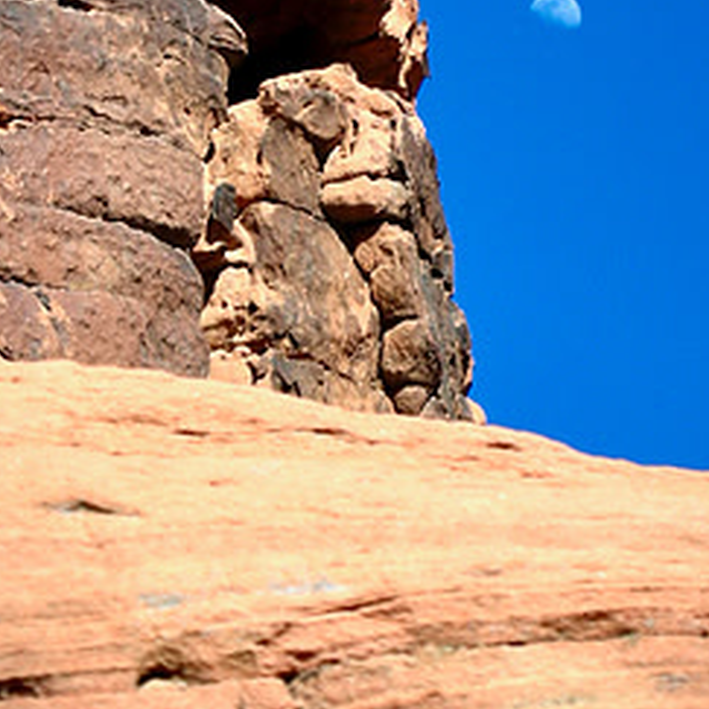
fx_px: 3986
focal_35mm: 172
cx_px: 398
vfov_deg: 10.2
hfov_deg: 10.2
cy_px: 225
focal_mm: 17.4
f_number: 5.4
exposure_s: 1/240
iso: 50
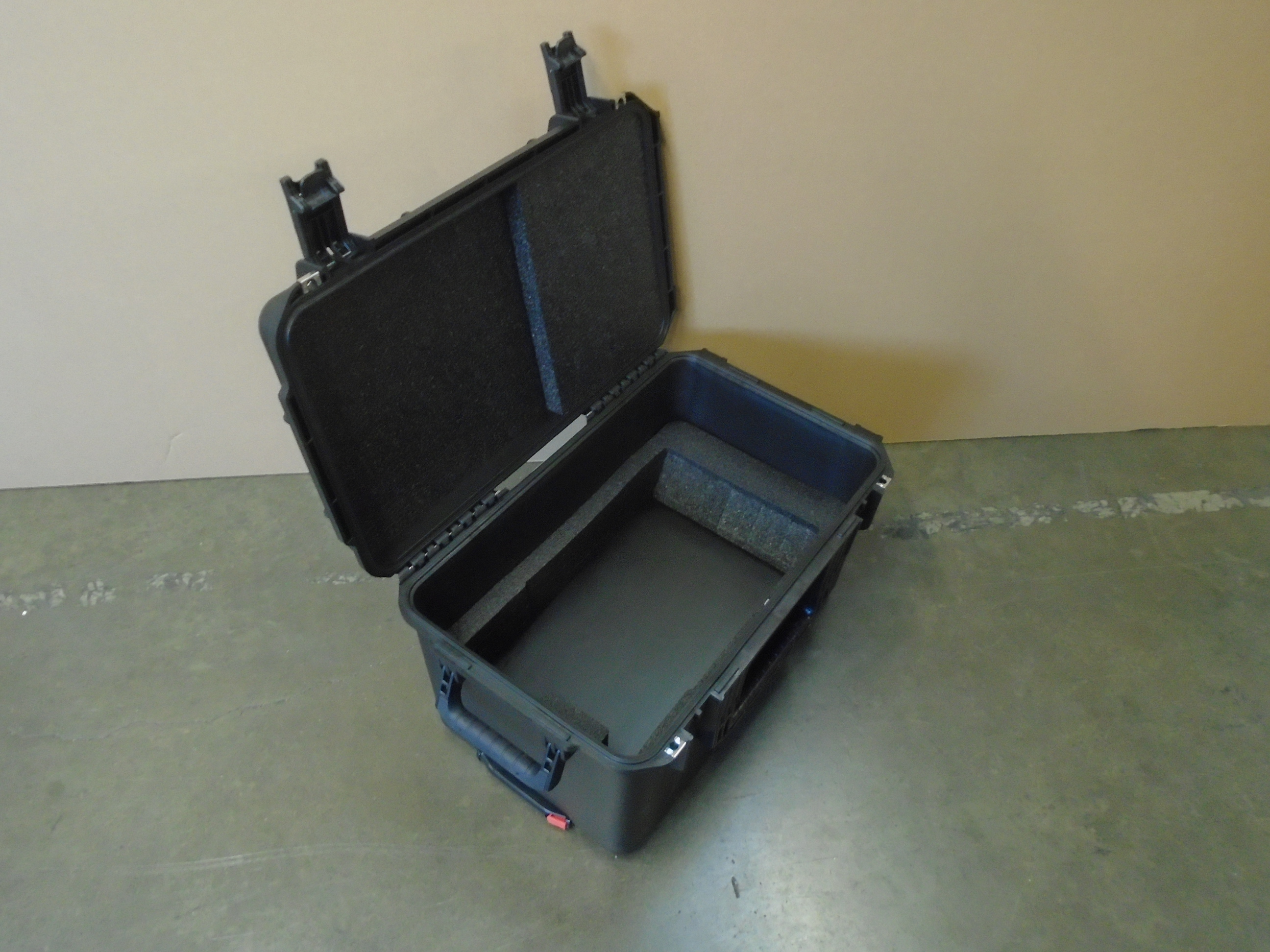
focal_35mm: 26
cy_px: 476
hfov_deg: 67.3
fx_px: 954
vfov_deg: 53.1
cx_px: 635
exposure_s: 1/8
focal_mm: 4.6
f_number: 3.2
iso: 400
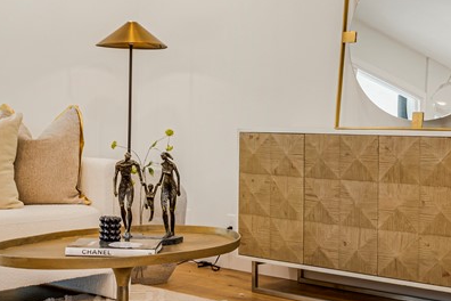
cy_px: 115
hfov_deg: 31.8
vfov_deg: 21.4
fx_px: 793
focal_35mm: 63
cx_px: 232
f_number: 8
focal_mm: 23.1
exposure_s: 1/50
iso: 400
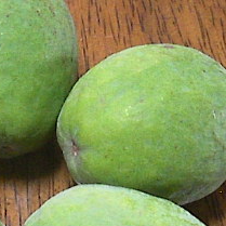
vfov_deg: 15.5
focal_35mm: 111
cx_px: 1
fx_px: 820
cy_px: 199
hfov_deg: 15.4
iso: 900
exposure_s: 1/17
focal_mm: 6.3
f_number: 3.5
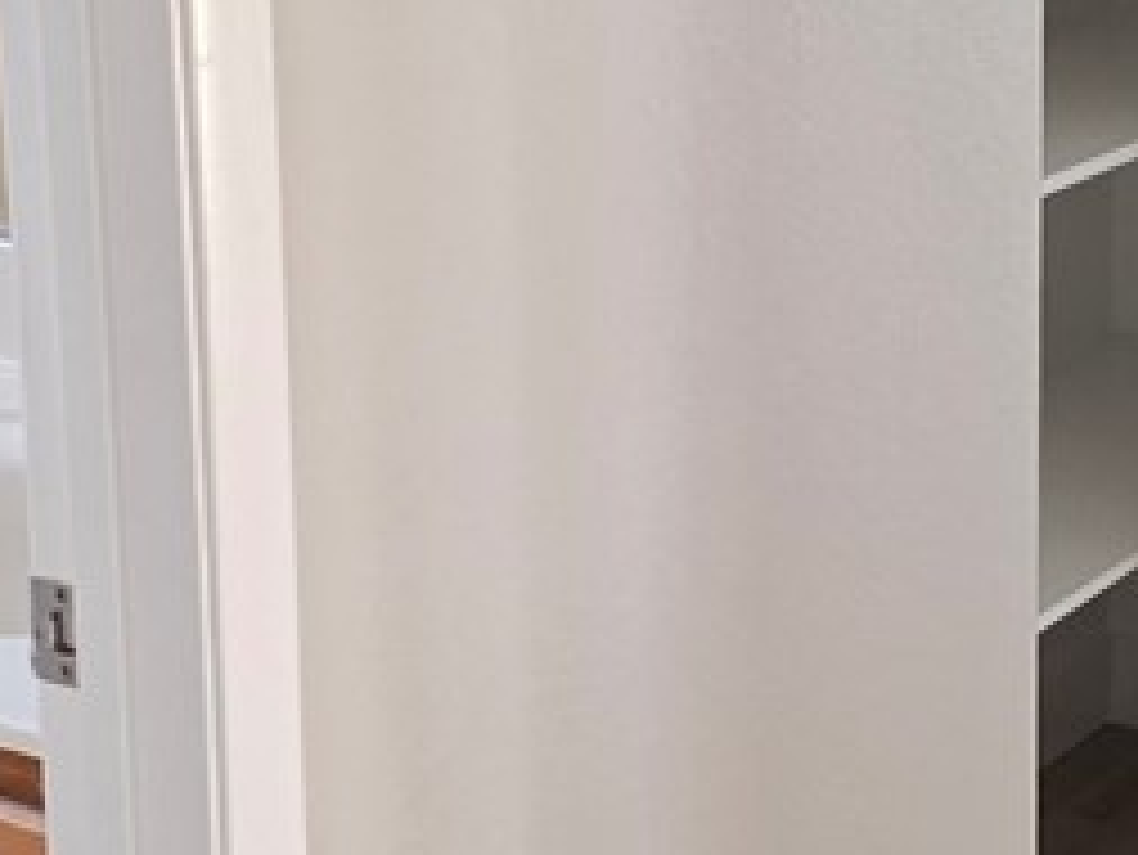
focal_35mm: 93
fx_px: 3059
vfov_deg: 15.8
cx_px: 783
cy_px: 207
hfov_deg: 21.0
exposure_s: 1/120
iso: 500
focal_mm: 6.25
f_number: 1.7
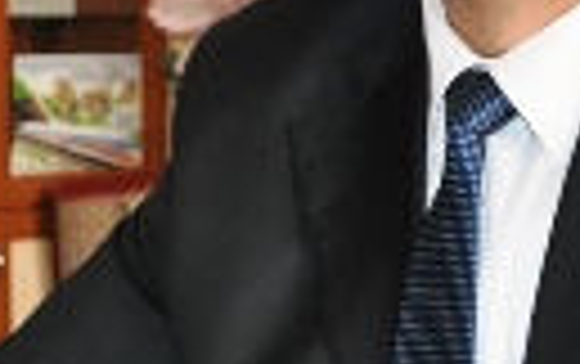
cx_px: 616
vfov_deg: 10.3
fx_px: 2010
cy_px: 49
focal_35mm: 127
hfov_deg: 16.0
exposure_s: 1/60
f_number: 4
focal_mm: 24
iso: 800
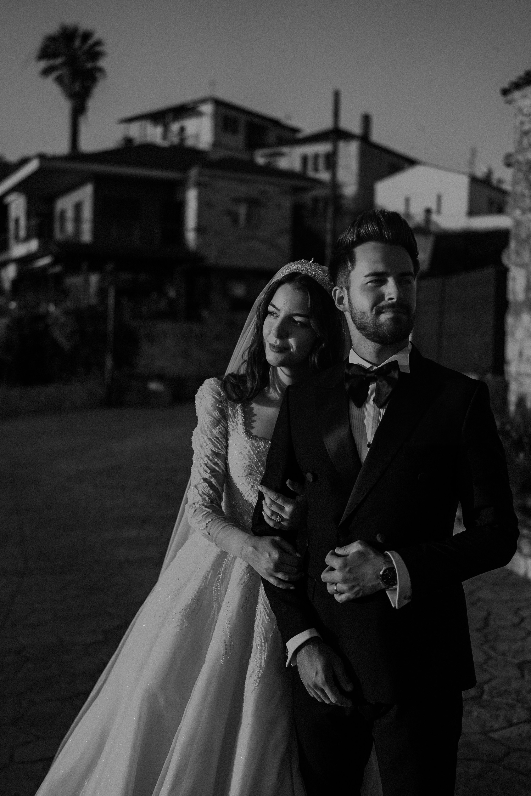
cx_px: 266
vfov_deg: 54.4
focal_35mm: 35
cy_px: 398
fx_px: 774
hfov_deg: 37.9
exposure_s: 1/2500
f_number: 1.8
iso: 100
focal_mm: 35
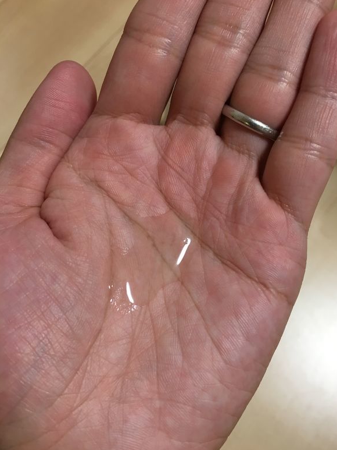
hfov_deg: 46.8
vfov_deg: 60.0
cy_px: 221
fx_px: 389
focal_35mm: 30
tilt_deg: -69.5
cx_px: 173
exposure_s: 1/33
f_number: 2.2
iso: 100
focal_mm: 4.15
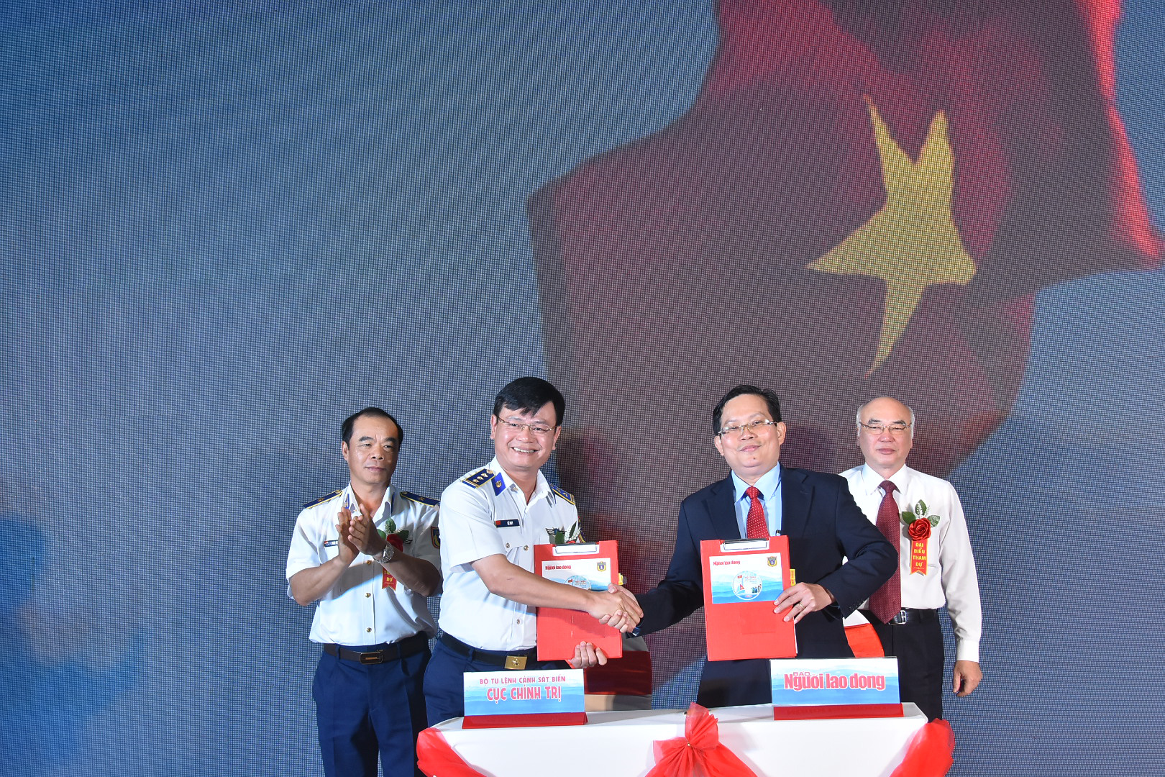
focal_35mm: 51
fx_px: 1650
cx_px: 582
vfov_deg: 26.5
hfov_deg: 38.9
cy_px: 388
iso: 800
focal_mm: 34
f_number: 7.1
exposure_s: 1/125
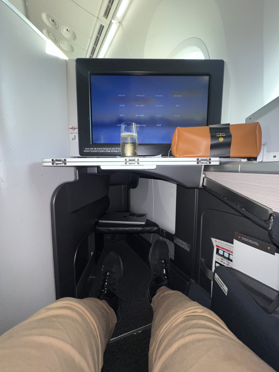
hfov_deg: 89.9
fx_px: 140
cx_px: 140
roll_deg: -0.7
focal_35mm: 13
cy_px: 186
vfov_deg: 106.2
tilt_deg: -6.6
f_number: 1.8
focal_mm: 1.57
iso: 64
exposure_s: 1/109
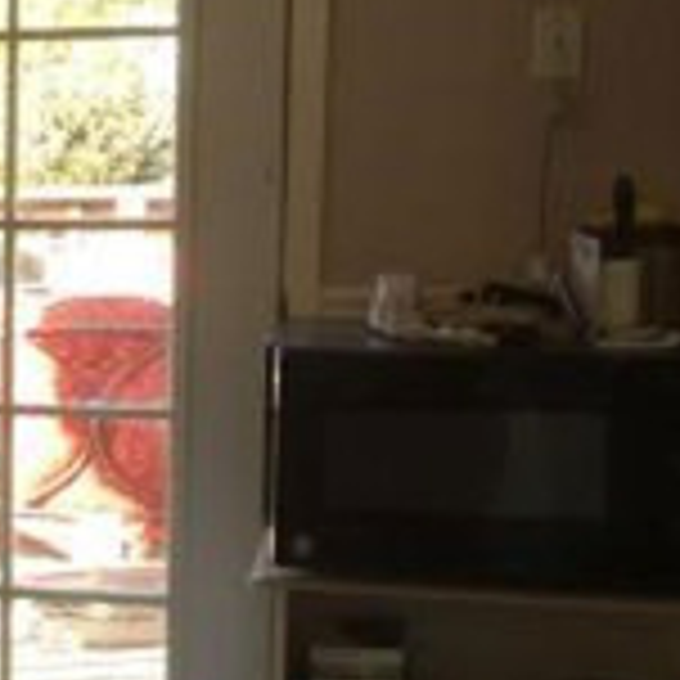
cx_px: -576
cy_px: 383
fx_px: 2422
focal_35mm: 109
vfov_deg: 16.0
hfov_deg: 14.0
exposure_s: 1/60
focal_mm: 4.15
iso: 25
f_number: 2.2
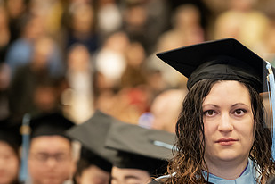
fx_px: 2291
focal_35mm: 300
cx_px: 237
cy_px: 161
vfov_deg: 4.6
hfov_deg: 6.9
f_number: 3.2
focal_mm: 160
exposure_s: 1/200
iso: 2500
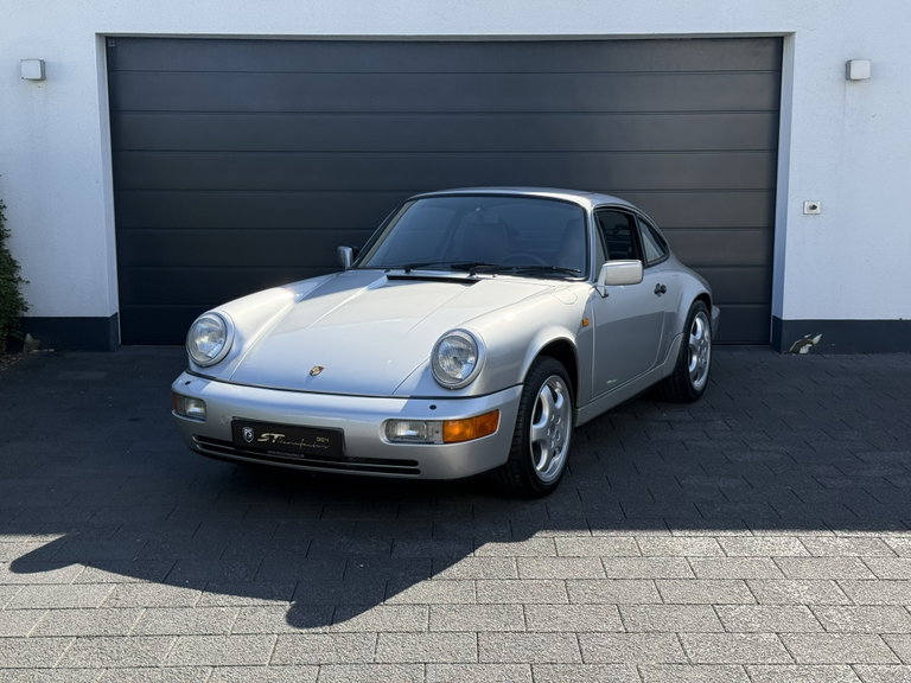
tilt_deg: -8.9
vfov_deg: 30.3
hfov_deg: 39.7
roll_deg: +0.0
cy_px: 342
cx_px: 456
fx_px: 1263
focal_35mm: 48
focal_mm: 6.76
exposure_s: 1/2976
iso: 64
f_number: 1.78
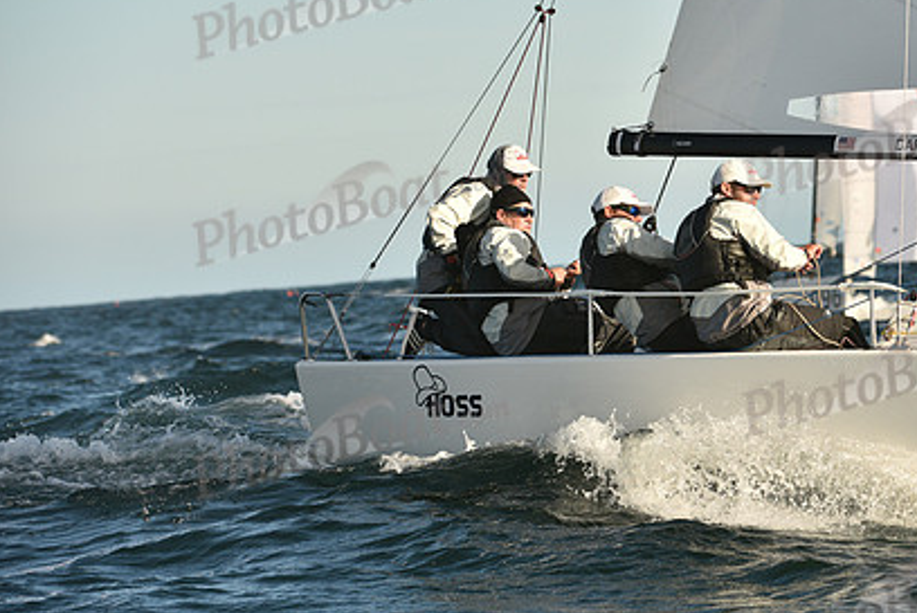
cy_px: 293
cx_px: 627
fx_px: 7242
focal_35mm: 284
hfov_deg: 7.2
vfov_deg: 4.9
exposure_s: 1/1250
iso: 320
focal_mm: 200
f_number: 6.3
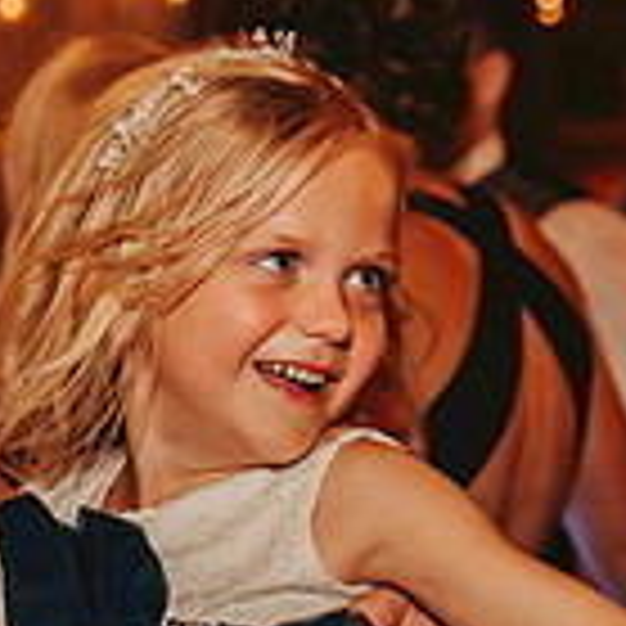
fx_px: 2905
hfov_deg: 12.2
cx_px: 63
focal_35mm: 142
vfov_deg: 12.2
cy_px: 507
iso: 1250
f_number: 2.8
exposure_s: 1/125
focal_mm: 40
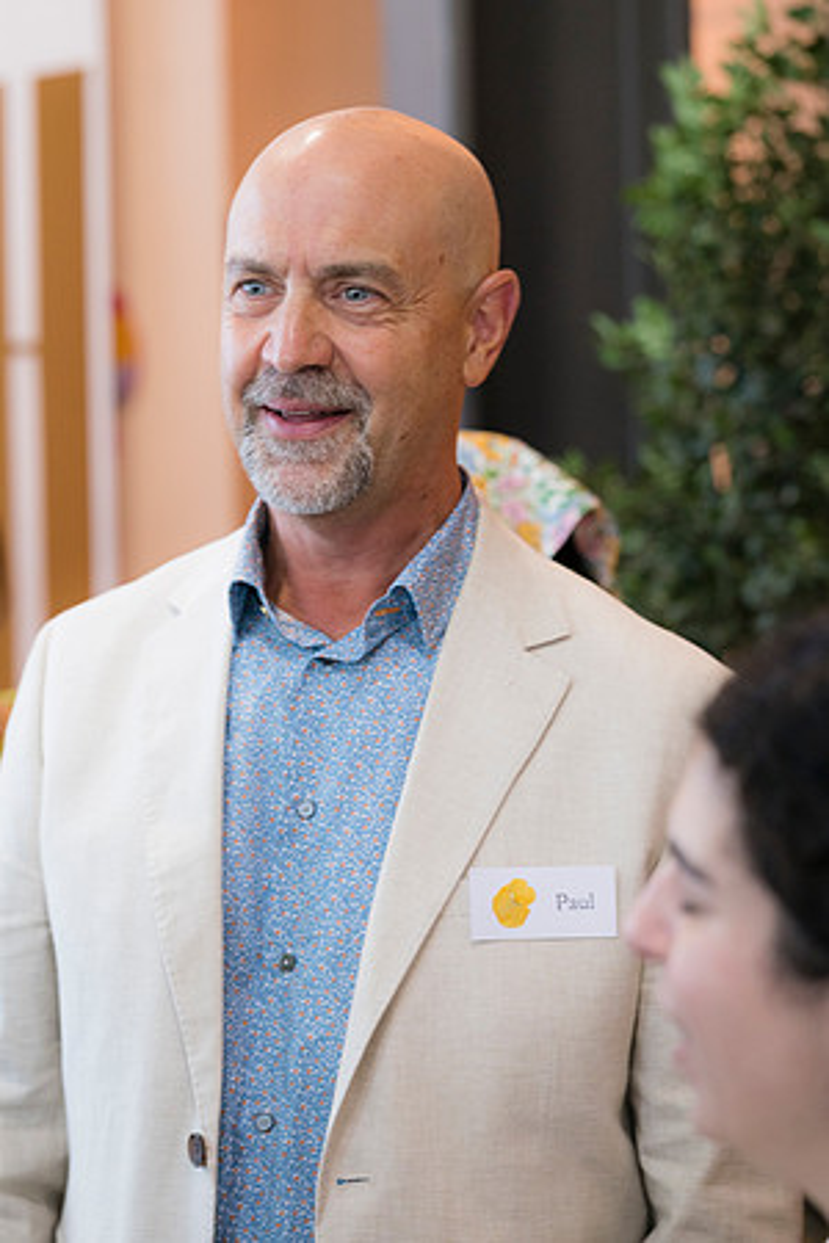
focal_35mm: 55
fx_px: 1900
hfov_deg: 24.6
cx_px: 414
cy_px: 622
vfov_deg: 36.2
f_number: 2.2
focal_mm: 55
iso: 450
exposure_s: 1/160
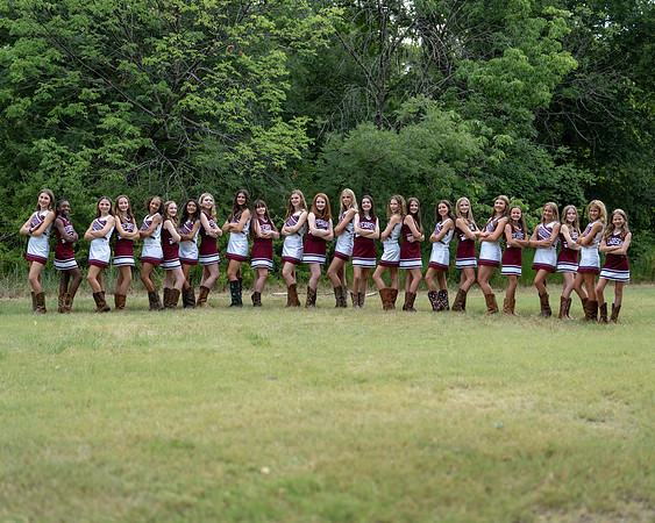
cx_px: 325
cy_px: 271
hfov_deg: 31.8
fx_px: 1150
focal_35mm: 59
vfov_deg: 25.7
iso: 100
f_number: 1.4
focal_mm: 50
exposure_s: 1/2000
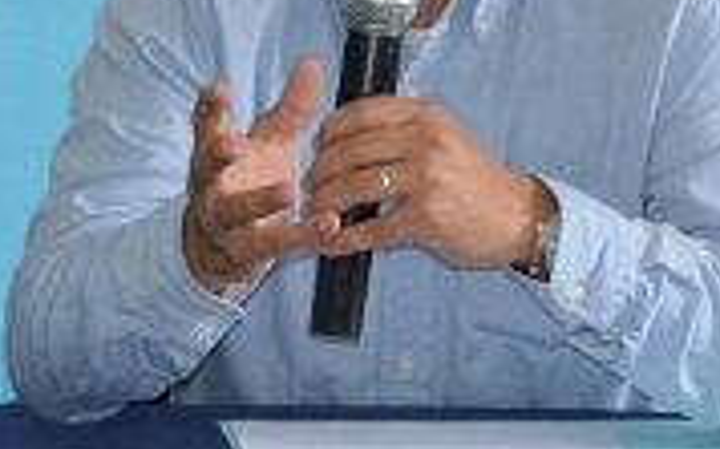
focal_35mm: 264
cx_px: -40
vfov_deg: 5.0
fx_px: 5177
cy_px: -16
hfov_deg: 7.9
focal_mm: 48
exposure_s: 1/60
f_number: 5.3
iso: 2500
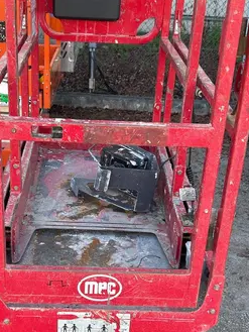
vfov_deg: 33.0
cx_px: 104
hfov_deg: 25.2
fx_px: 556
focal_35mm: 58
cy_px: 219
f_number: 1.5
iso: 50
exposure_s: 1/247
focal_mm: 5.7
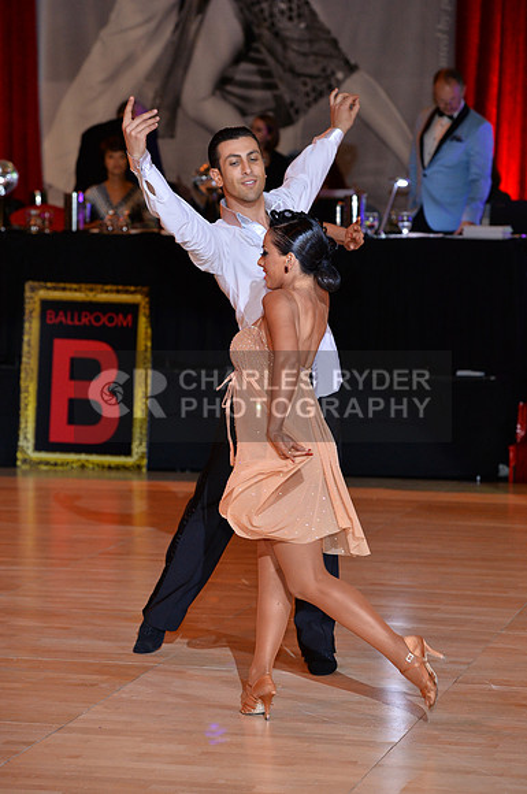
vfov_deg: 16.8
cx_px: 264
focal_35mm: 122
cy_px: 397
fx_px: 2687
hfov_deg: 11.2
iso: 2000
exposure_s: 1/250
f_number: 5
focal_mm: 122
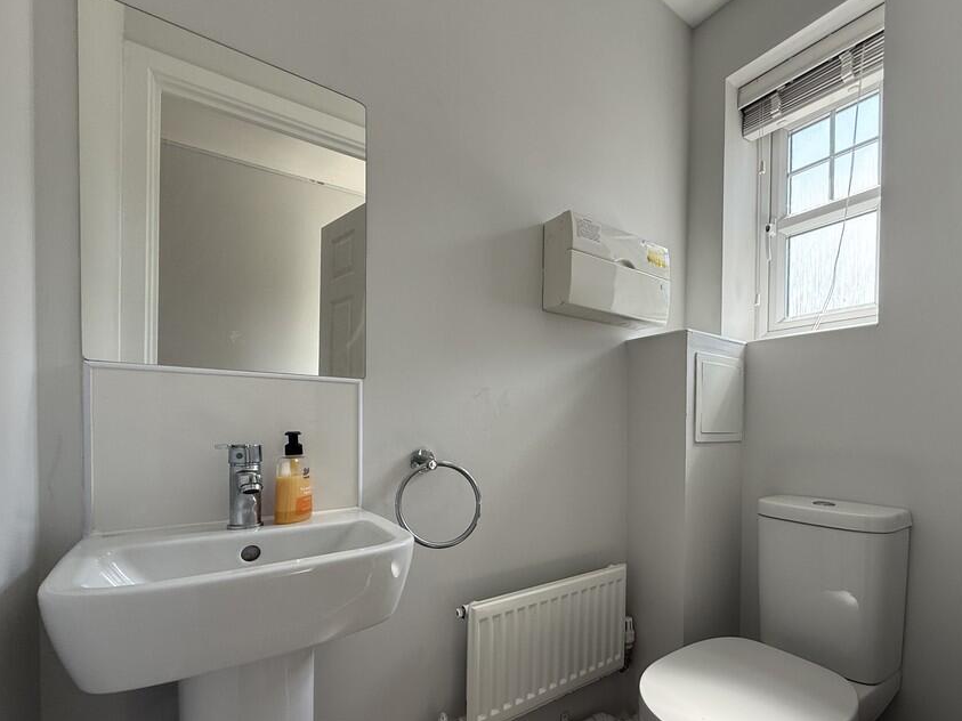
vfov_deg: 73.9
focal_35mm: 17
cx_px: 565
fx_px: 472
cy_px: 431
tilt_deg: -1.4
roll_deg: -1.4
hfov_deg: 90.1
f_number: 2.2
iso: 64
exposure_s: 1/122
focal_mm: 2.22
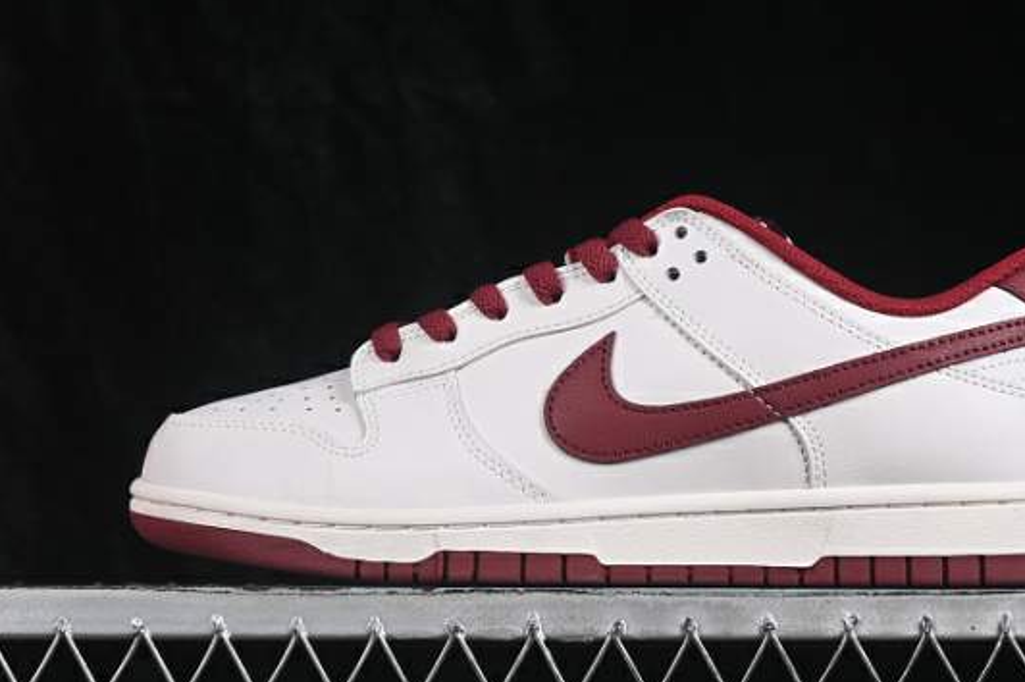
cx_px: 622
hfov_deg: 19.8
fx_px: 2931
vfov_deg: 13.3
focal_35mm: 103
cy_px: 299
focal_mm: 50
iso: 160
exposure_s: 1/80
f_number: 8
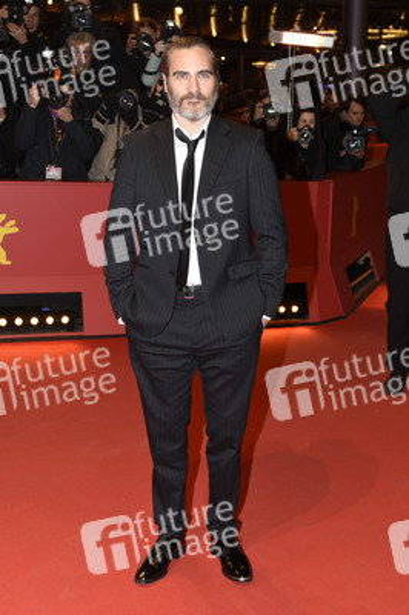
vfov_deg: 42.4
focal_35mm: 46
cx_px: 204
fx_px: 794
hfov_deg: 28.9
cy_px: 308
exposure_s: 1/250
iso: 640
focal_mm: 31
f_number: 5
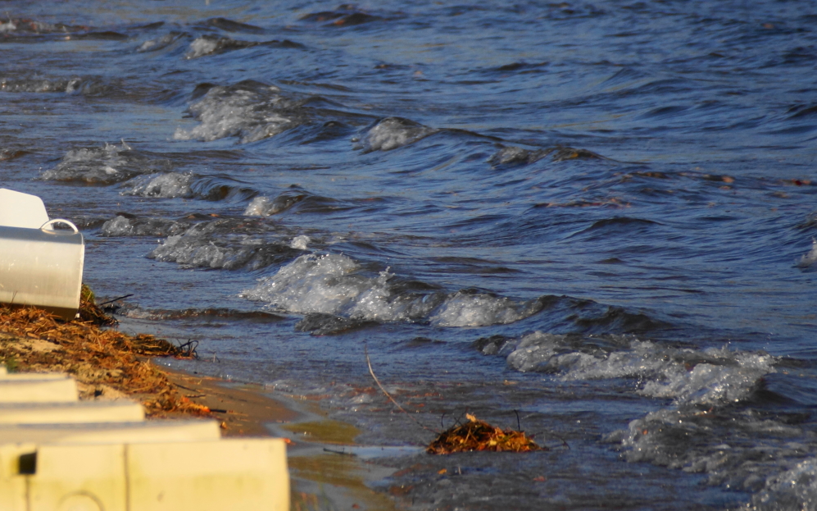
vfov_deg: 3.4
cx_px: 408
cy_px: 245
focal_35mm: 383
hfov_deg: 5.5
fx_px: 8527
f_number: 6.3
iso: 200
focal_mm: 250
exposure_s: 1/400
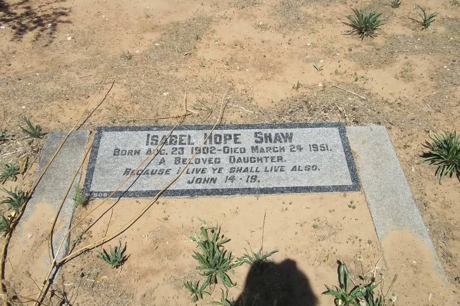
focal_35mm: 34
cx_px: 232
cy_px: 147
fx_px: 434
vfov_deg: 38.9
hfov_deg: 55.8
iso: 80
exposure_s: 1/640
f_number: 5.5
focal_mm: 5.7
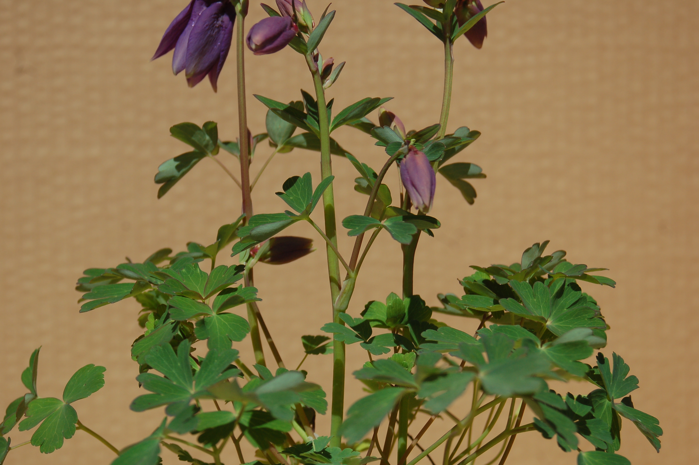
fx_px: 2037
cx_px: 350
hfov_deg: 19.5
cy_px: 232
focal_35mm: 105
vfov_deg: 13.0
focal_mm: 70
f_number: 6.3
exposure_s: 1/640
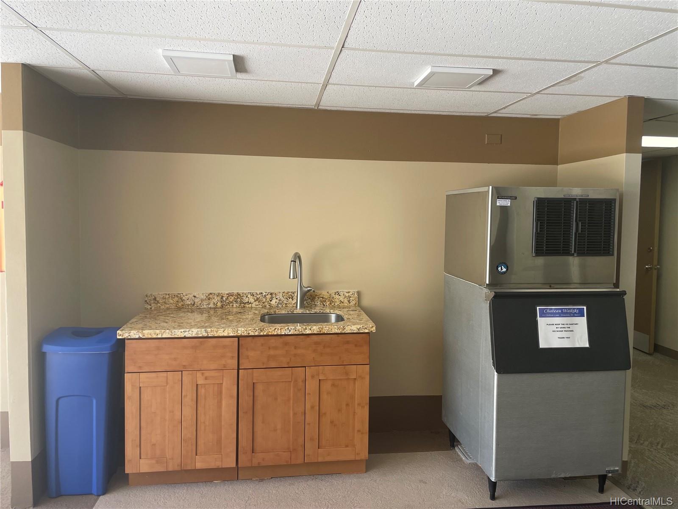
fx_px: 509
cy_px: 254
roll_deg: -0.2
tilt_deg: -1.6
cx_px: 339
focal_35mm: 26
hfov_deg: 67.3
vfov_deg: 53.1
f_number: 1.6
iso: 40
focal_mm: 4.2
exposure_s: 1/121
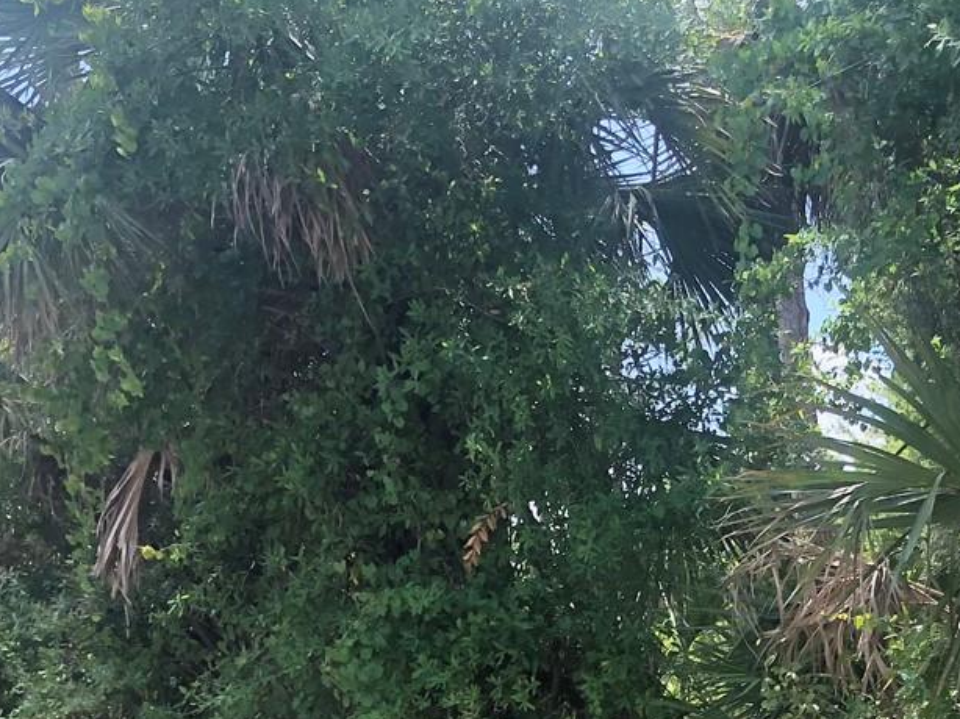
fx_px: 2024
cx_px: 846
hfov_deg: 25.9
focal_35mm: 73
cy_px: 877
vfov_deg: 19.0
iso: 20
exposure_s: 1/415
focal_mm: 3.99
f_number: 1.8
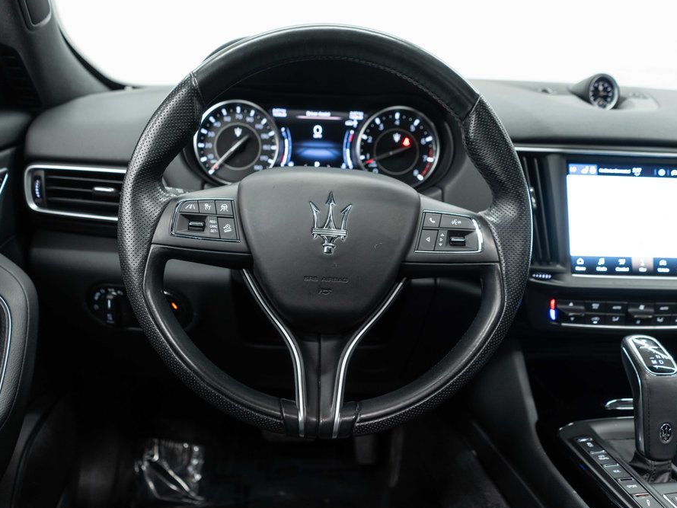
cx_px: 327
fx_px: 606
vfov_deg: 45.5
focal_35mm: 31
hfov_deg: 58.3
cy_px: 255
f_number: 3.5
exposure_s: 1/50
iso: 1000
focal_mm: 28
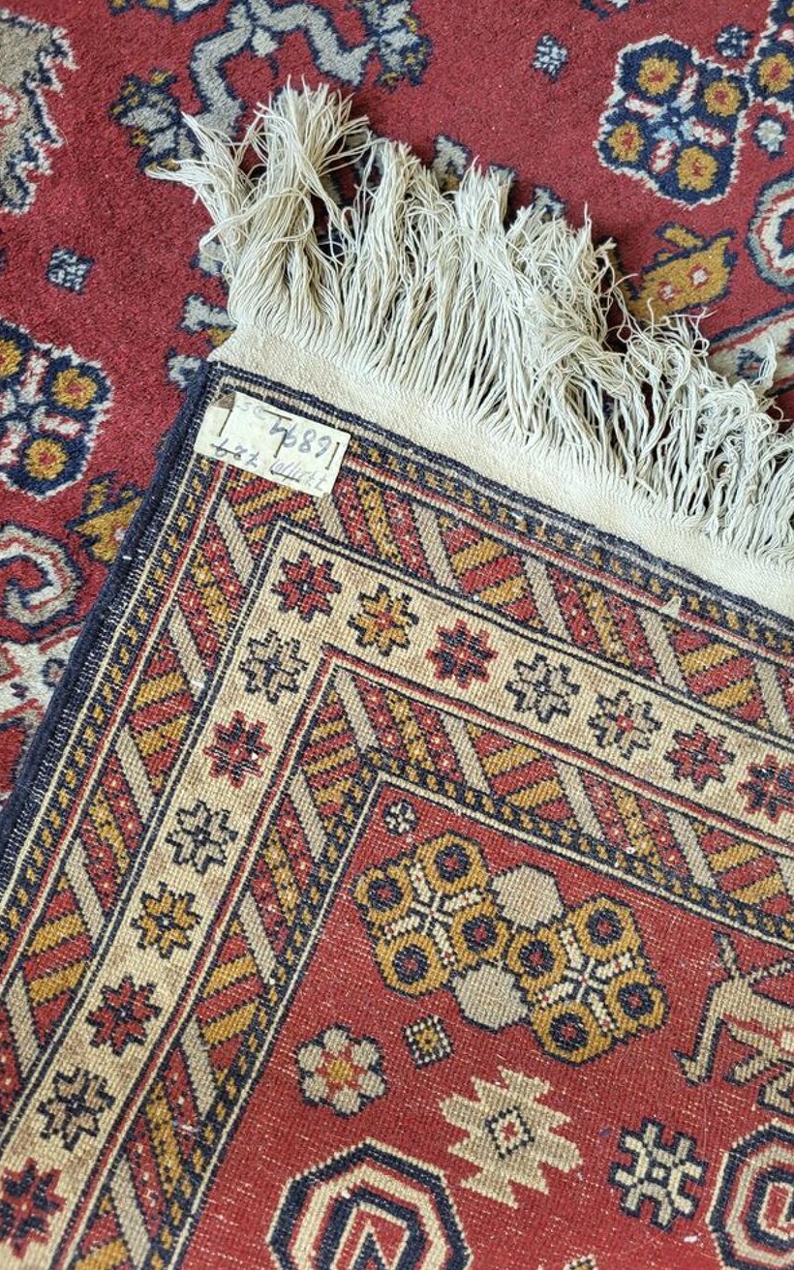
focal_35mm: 28
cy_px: 642
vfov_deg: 66.5
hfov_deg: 44.4
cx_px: 458
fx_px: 969
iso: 125
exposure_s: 1/100
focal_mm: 5.4
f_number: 1.8
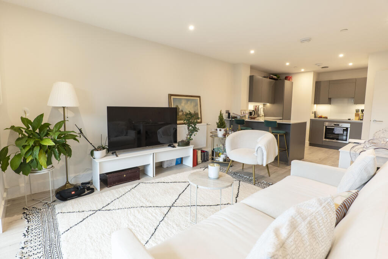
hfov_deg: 96.7
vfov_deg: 73.8
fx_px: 172
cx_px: 194
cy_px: 130
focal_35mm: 16
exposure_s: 1/40
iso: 2500
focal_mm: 16
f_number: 8
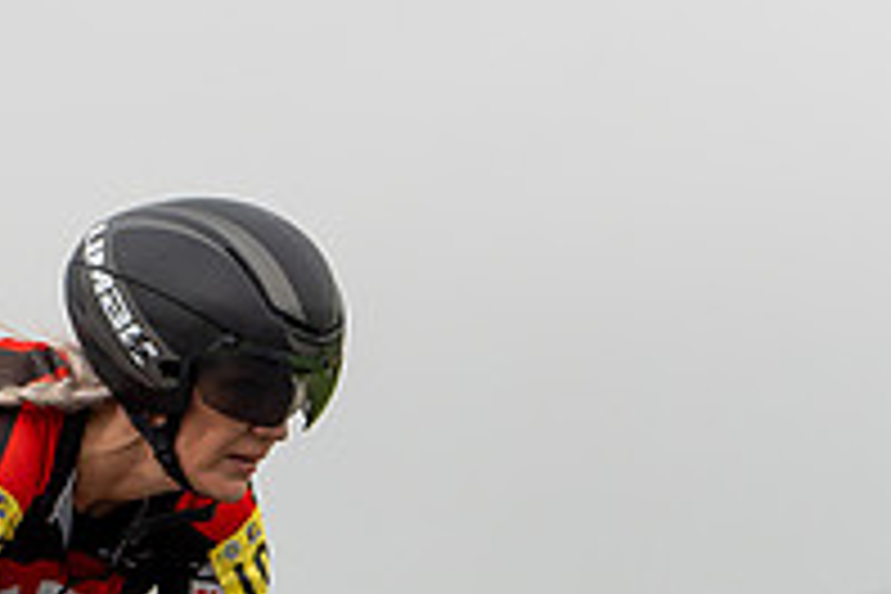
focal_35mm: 610
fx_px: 15096
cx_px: -16
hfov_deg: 3.4
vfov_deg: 2.3
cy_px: 666
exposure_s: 1/1000
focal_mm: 169
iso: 160
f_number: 2.8
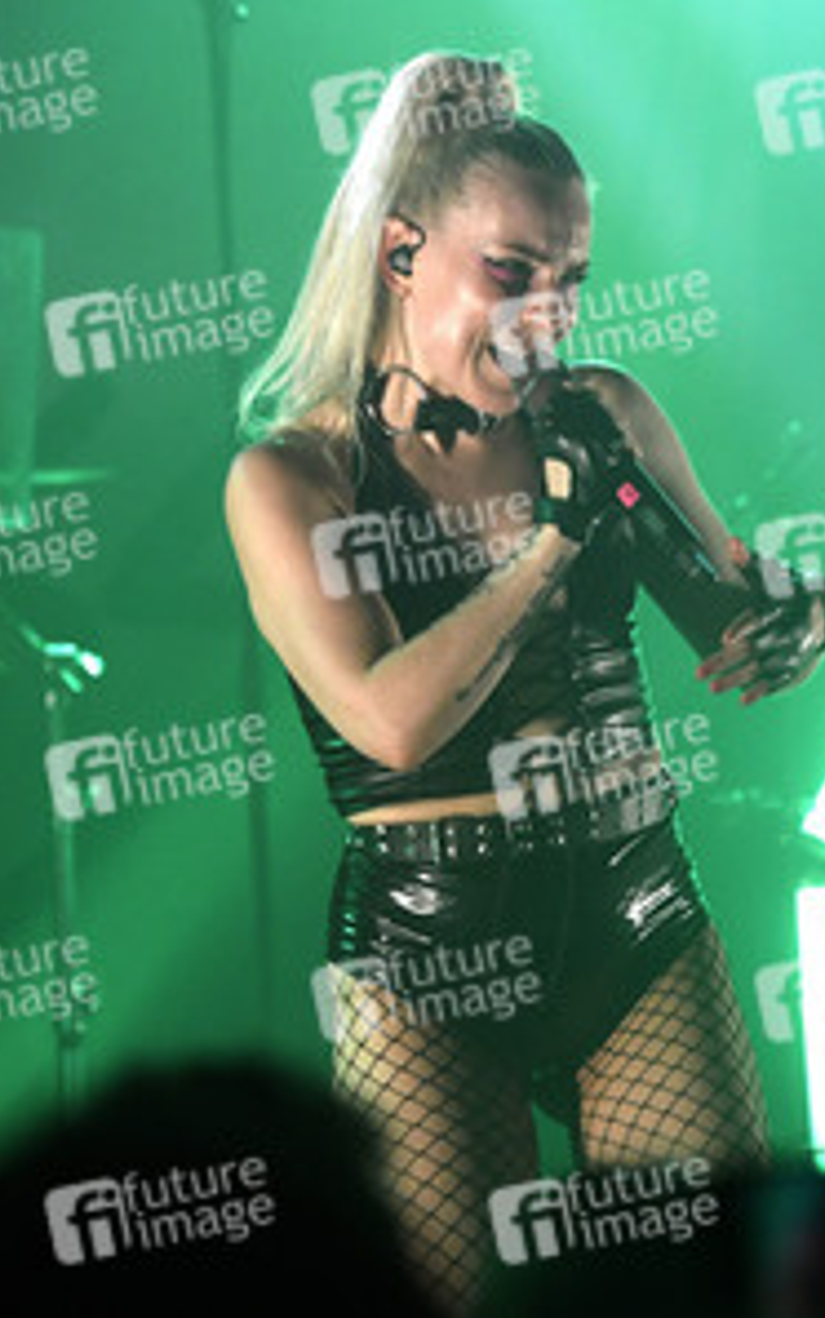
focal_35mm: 173
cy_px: 657
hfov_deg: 7.5
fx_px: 6215
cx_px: 929
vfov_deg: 12.1
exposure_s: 1/500
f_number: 3.5
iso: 2000
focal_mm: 112
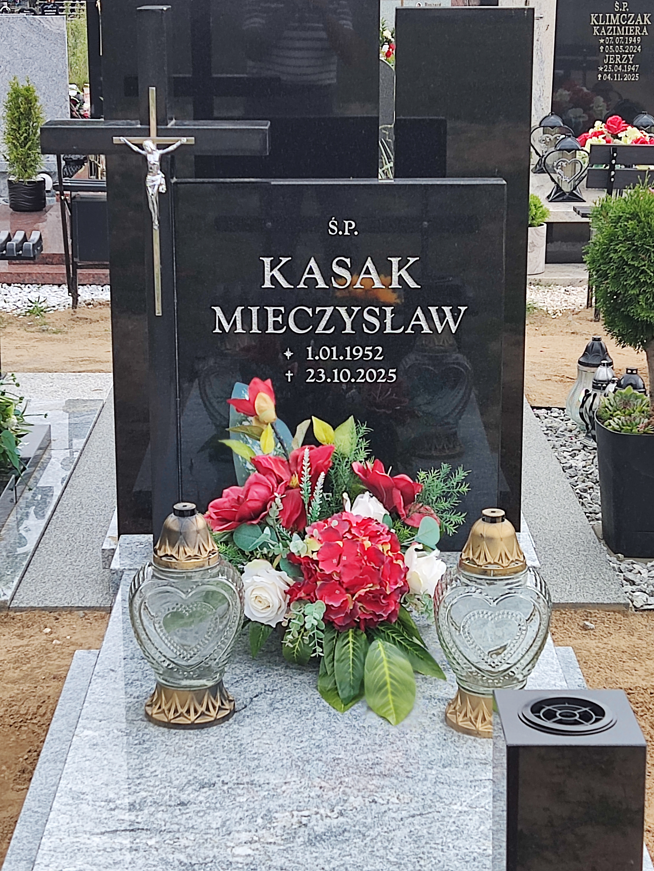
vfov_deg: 26.7
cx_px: 327
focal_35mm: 73
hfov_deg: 20.2
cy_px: 436
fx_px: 1839
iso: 50
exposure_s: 1/351
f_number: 1.79
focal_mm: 4.71
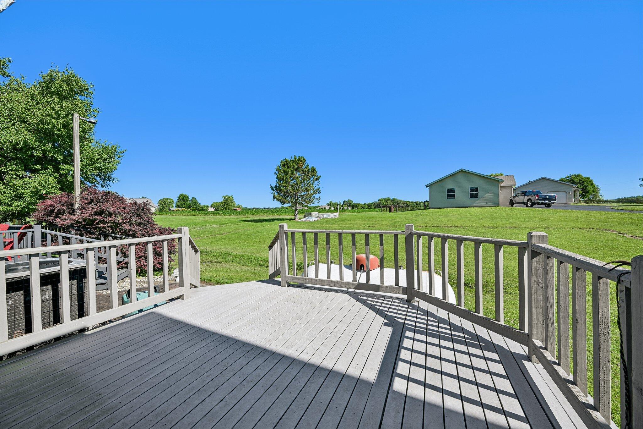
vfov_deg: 81.2
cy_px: 214
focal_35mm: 14
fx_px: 250
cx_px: 322
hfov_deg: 104.3
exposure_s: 1/400
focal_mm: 14
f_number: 8
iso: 100
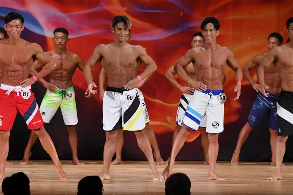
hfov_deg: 8.1
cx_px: 146
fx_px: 2074
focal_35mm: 255
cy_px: 98
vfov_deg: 5.4
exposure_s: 1/400
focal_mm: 170
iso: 3200
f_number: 5.6
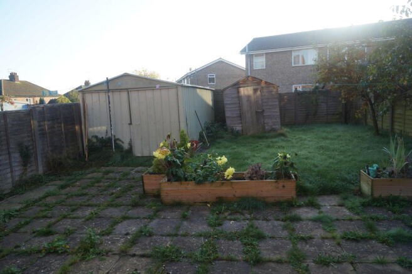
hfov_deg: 73.8
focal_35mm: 24
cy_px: 137
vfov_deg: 53.0
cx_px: 206
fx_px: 274
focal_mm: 16
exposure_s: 1/160
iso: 200
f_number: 6.3
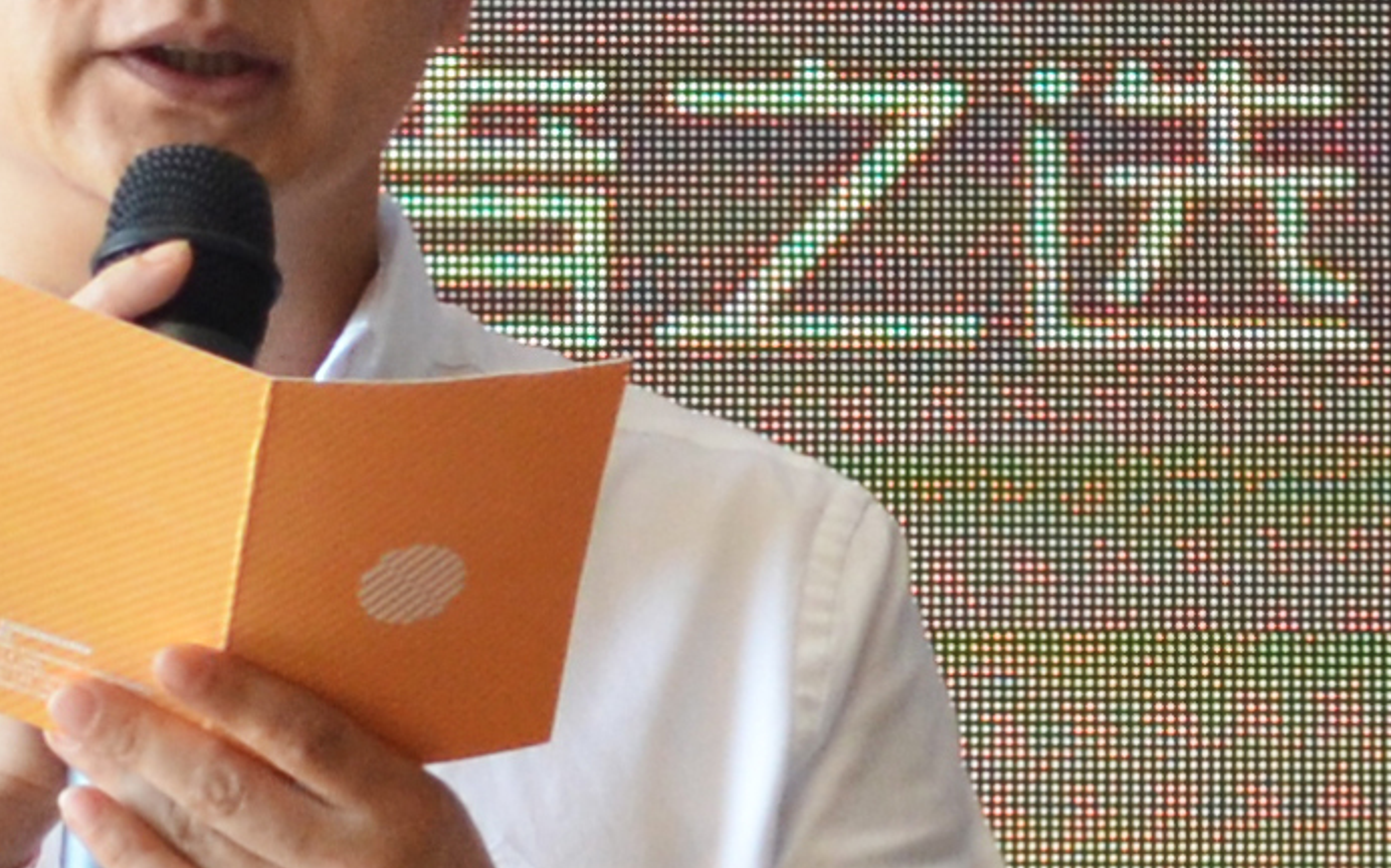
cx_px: 249
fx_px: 25543
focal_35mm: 674
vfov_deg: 1.9
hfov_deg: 3.1
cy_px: 993
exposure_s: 1/250
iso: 800
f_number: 4
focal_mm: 62
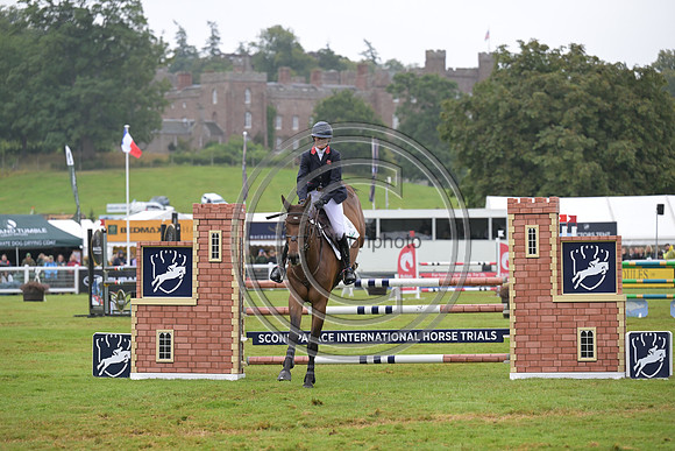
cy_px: 226
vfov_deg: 9.5
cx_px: 338
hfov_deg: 14.2
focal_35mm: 145
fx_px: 2719
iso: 900
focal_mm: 145
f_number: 4
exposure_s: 1/1250
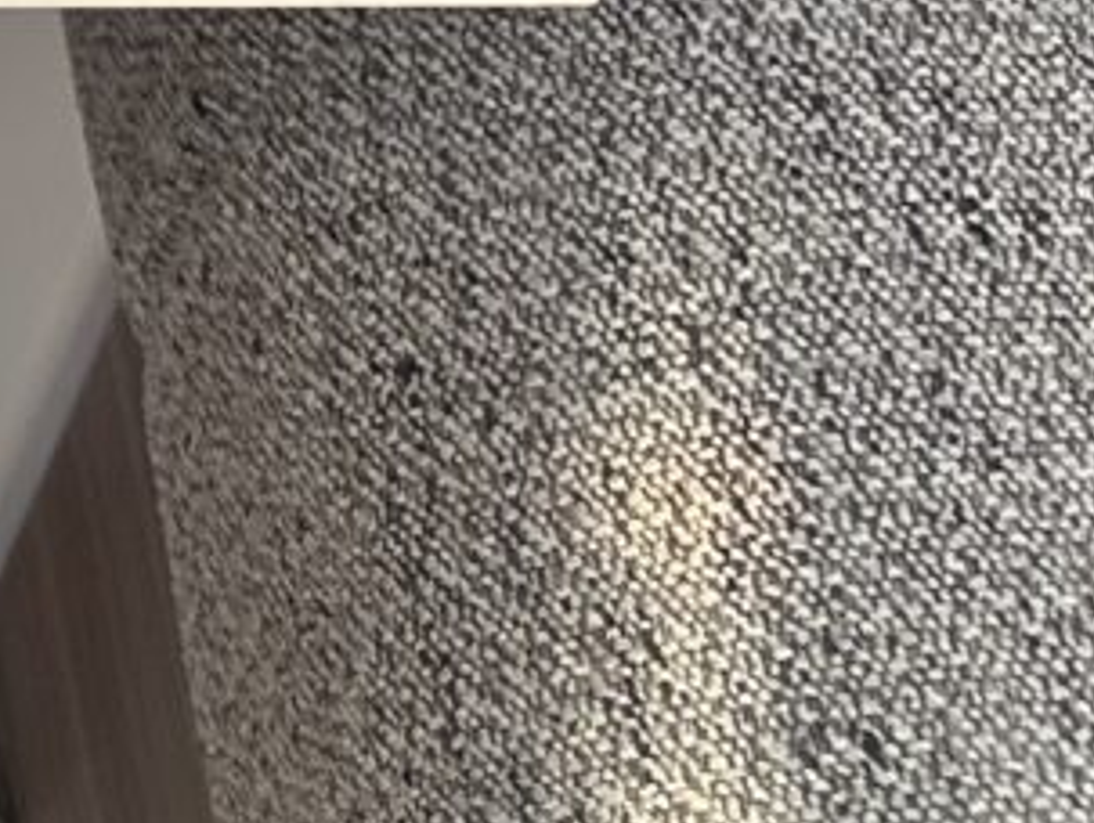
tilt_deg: -43.7
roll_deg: +1.5
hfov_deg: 10.4
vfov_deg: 7.9
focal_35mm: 162
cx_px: -1621
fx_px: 5126
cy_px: -1697
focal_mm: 6.86
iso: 100
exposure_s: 1/121
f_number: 1.78
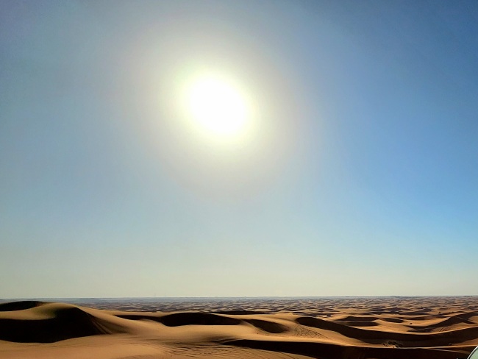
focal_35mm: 24
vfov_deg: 52.5
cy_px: 296
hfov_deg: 63.0
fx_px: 332
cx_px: 406
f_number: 2.2
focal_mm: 1.74
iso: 32
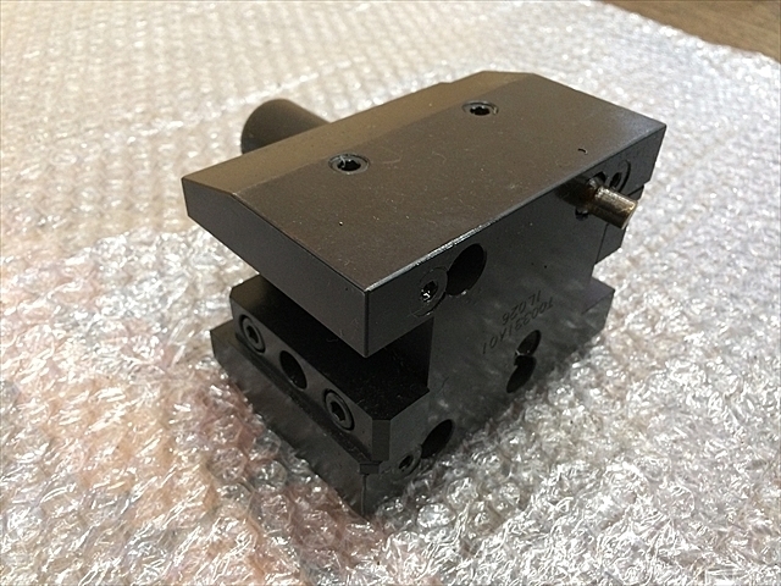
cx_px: 390
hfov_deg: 61.7
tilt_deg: -42.5
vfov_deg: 48.2
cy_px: 293
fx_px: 654
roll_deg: -5.5
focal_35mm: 29
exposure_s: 1/30
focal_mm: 4.15
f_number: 2.2
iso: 160
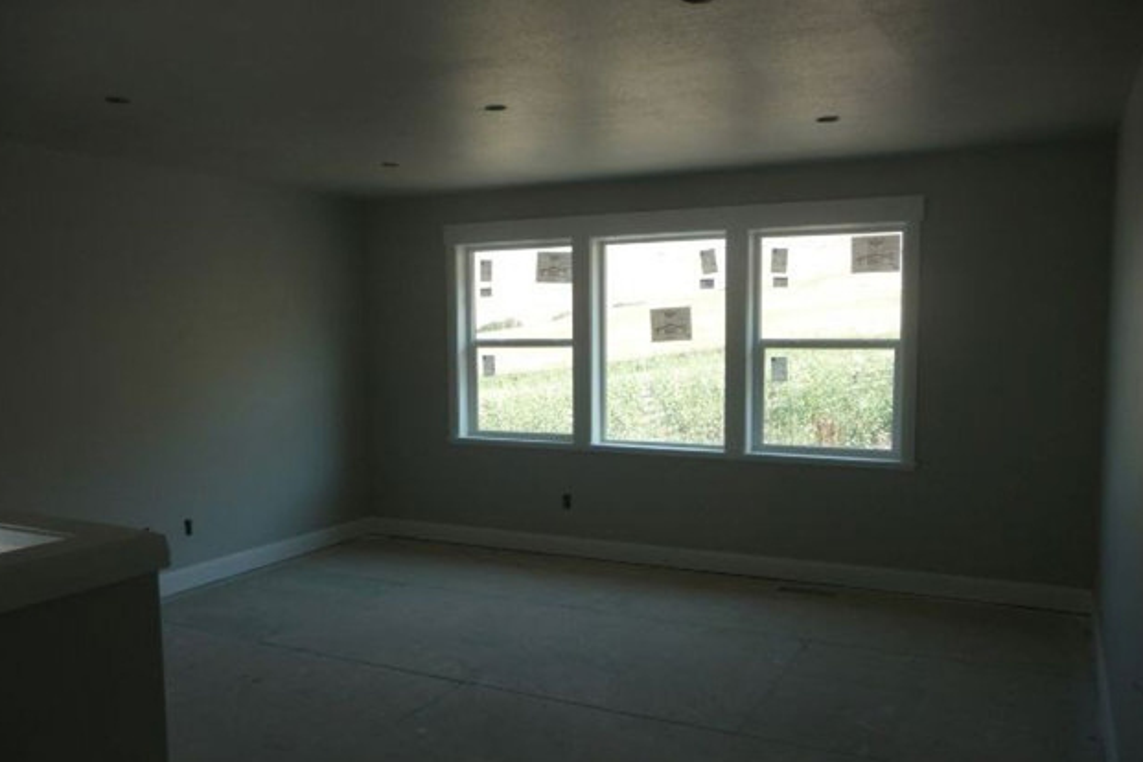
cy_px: 427
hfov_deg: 61.9
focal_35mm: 30
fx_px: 952
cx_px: 561
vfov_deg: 43.5
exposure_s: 1/160
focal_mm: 4.7
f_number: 3.3
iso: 100
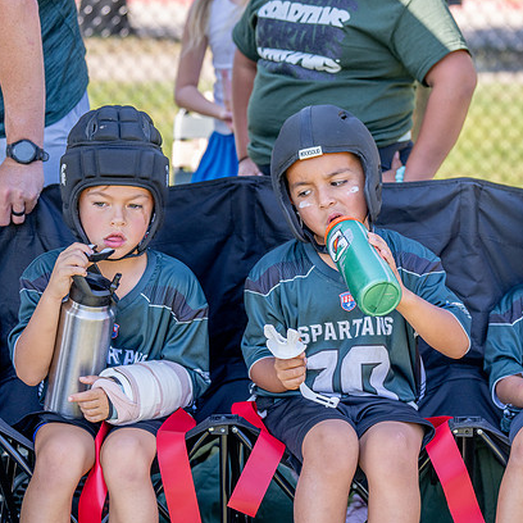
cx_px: 341
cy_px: 249
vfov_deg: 16.9
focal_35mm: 103
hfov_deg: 16.9
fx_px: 1761
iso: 250
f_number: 2.8
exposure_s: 1/1000
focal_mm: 70
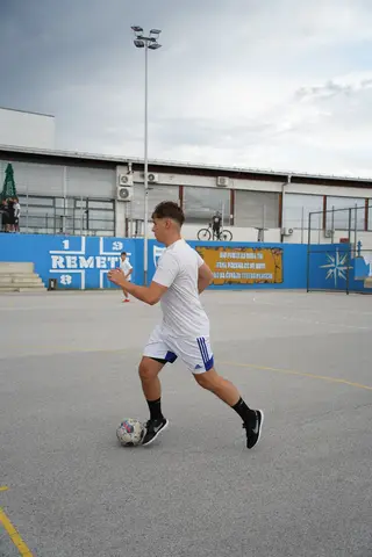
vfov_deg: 51.9
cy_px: 278
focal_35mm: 37
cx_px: 186
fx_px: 573
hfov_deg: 35.9
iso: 800
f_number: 3.5
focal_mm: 37
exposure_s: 1/1000
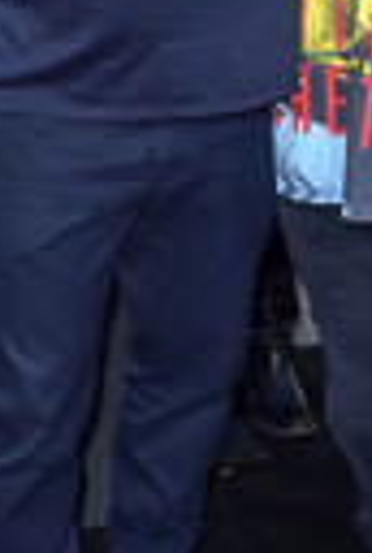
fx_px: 2112
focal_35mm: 137
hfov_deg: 10.1
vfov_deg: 14.8
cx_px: 231
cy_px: 112
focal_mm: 44
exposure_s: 1/250
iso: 640
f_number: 6.3
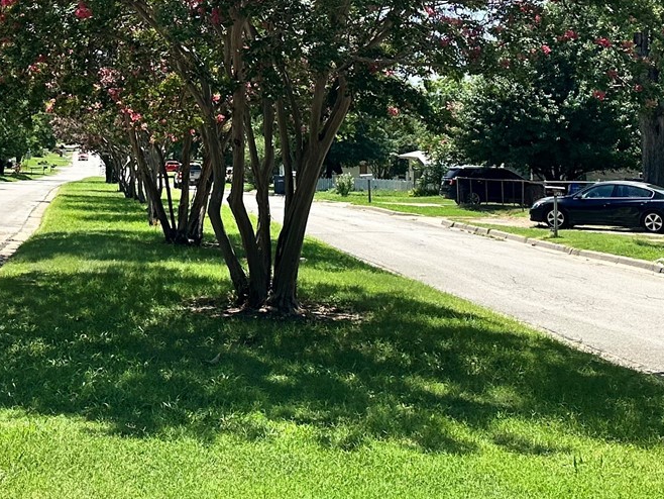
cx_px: 202
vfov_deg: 20.0
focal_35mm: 70
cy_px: -67
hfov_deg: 27.5
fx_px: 1343
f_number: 1.78
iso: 80
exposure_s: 1/5263
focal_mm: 6.86
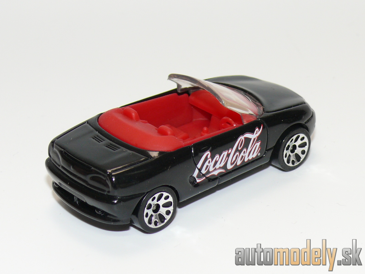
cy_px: 137
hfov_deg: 18.2
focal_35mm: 108
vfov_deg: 13.7
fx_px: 1139
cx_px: 182
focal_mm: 13.8
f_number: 4
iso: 100
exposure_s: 1/30
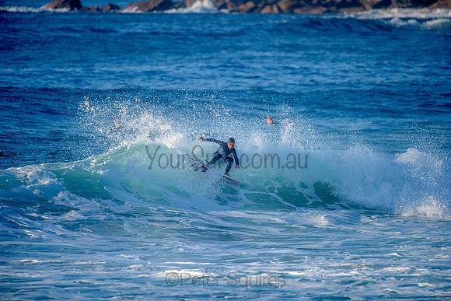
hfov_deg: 4.1
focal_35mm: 500
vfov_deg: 2.8
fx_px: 6265
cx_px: 226
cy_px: 150
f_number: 5.6
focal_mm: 500
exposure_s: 1/2000
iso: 320
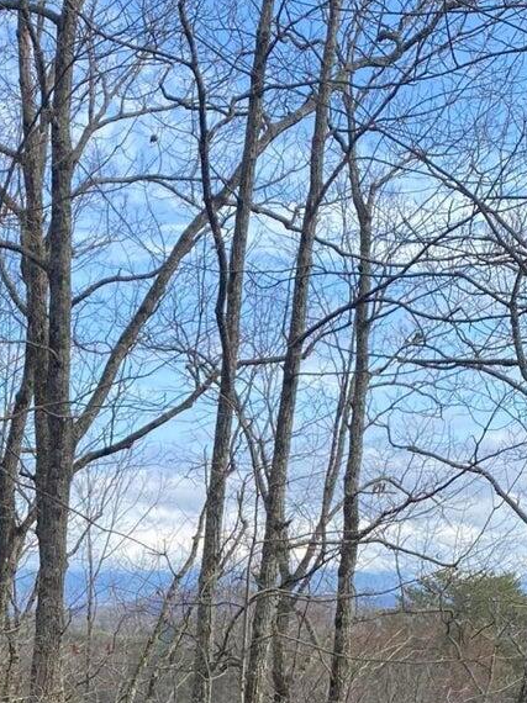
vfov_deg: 25.3
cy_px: 715
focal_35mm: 73
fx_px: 1483
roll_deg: -1.9
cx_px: 30
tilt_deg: +0.4
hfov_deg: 19.7
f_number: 1.8
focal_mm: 4.25
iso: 32
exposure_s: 1/1135
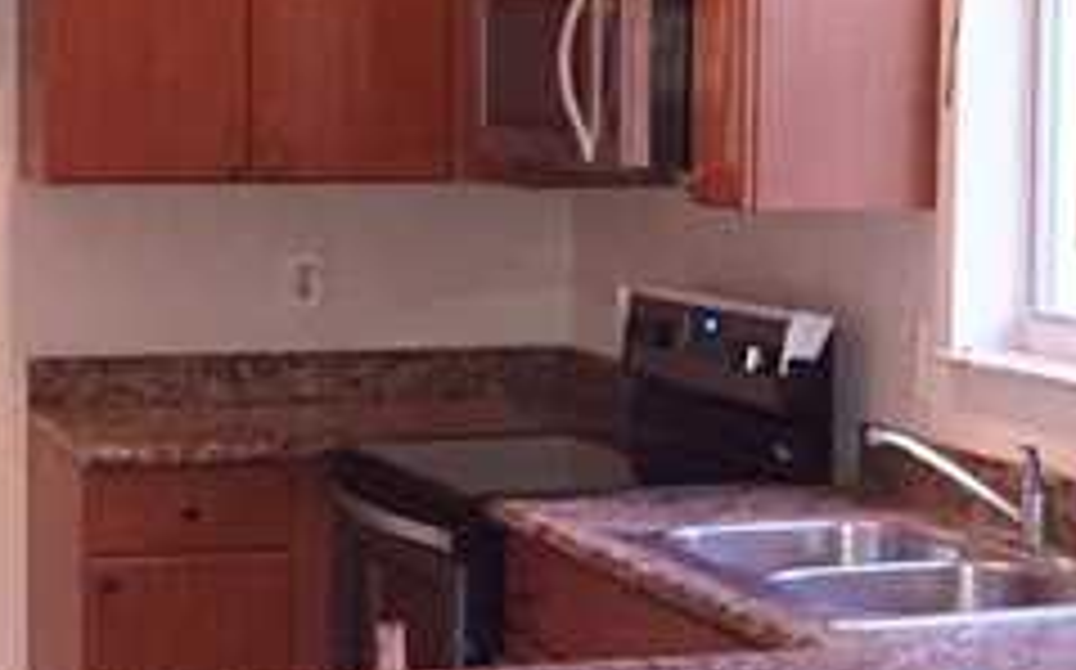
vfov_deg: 12.7
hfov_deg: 20.2
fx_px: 3018
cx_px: 504
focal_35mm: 103
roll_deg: +0.0
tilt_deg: -6.1
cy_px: 360
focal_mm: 4.15
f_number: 2.2
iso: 160
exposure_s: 1/24
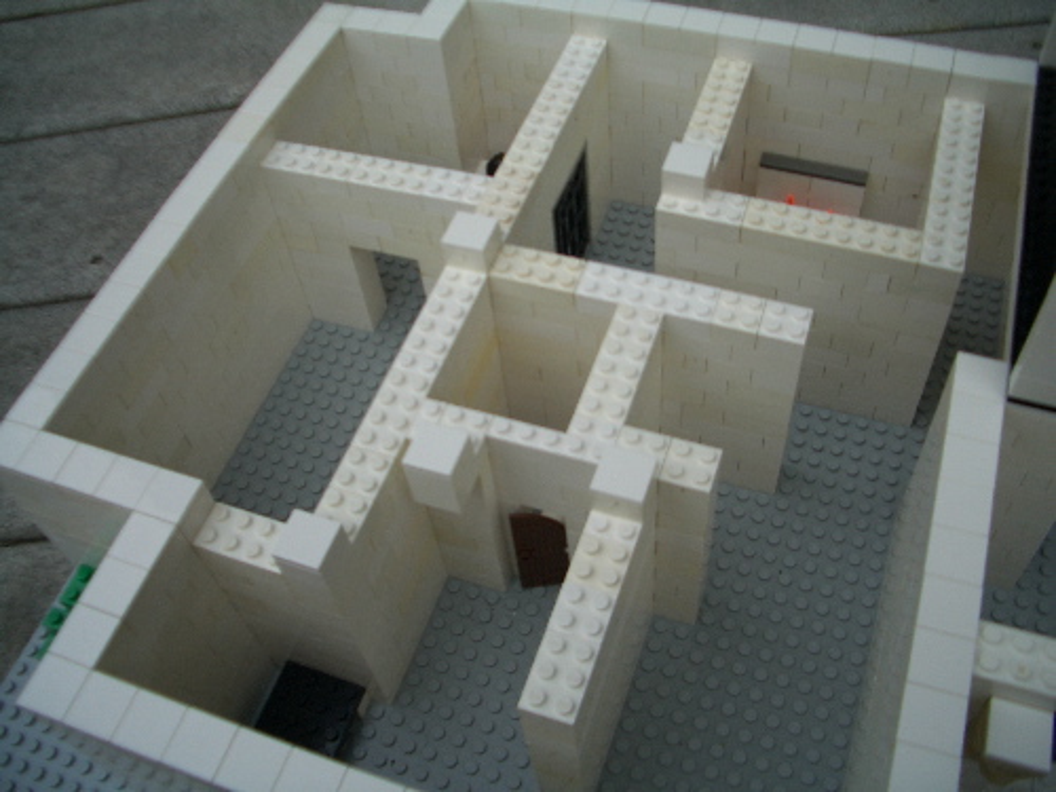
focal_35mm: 35
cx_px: 528
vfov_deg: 40.7
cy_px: 396
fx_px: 1068
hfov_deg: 52.6
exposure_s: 1/125
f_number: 2.6
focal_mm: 5.8
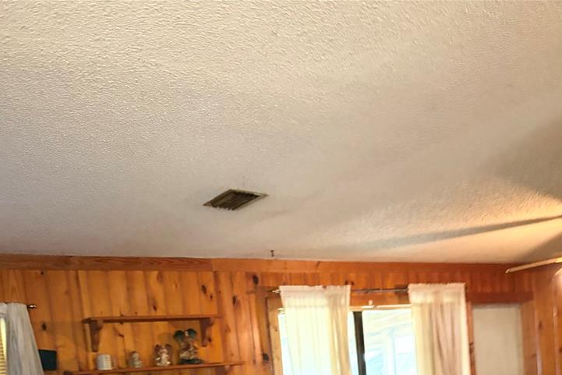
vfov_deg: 26.1
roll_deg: +2.0
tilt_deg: -6.4
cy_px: 467
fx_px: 703
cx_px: 313
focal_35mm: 45
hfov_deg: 43.5
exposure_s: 1/40
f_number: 1.6
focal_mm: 5.96
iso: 500
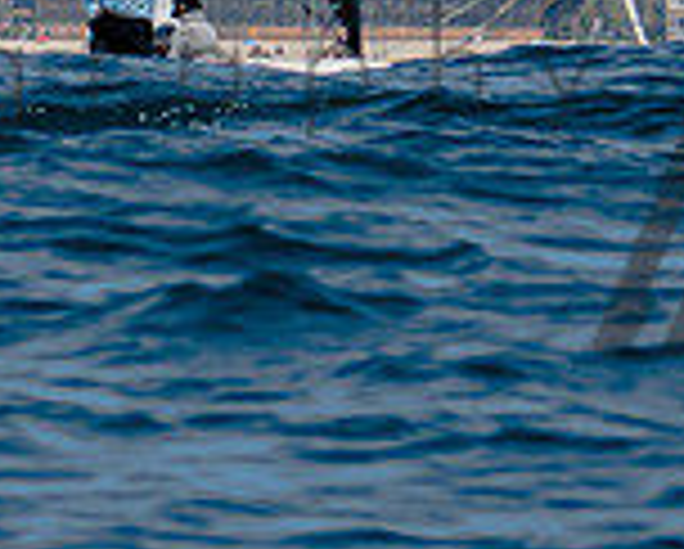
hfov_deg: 1.5
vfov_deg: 1.2
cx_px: 95
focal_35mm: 1288
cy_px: -22
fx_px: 26107
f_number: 5.3
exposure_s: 1/2000
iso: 200
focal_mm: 180
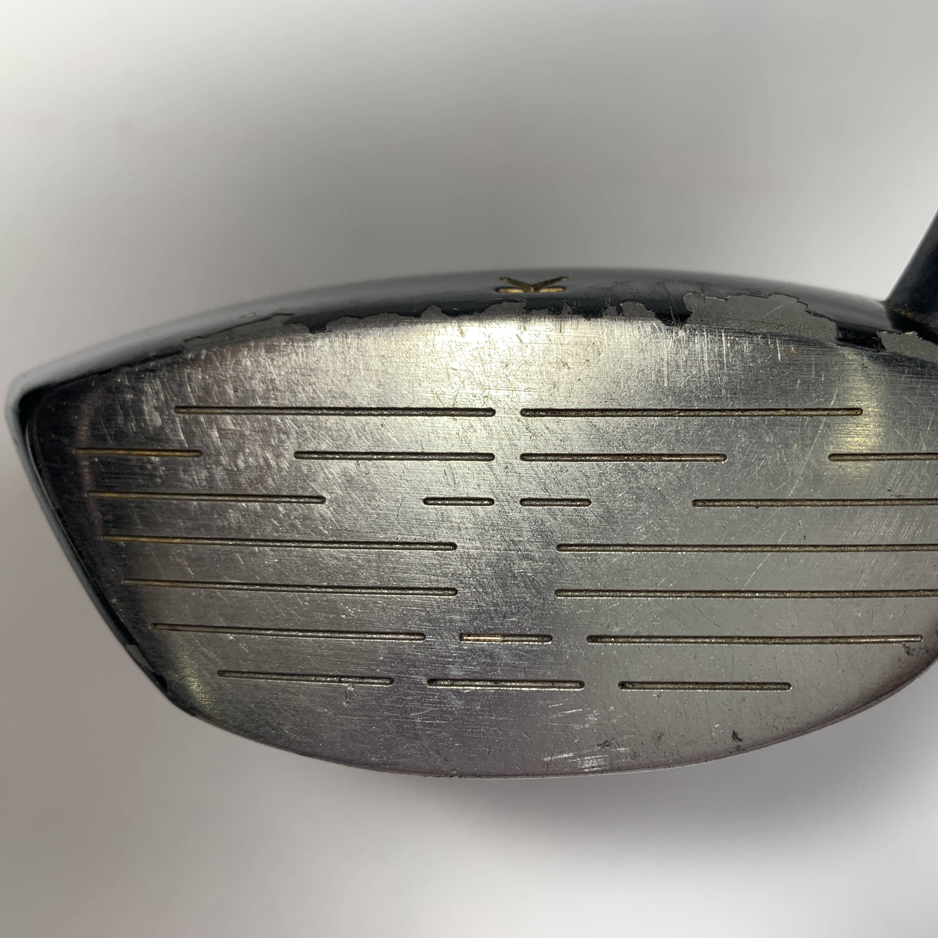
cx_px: 585
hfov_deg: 52.0
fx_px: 950
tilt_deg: -63.5
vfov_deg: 52.5
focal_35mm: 31
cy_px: 470
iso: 25
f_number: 1.8
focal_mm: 4.25
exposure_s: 1/175
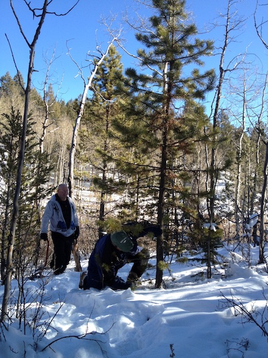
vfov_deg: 52.6
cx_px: 134
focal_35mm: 35
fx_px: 361
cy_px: 179
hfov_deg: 40.7
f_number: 2.4
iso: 64
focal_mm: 4.28
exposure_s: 1/521
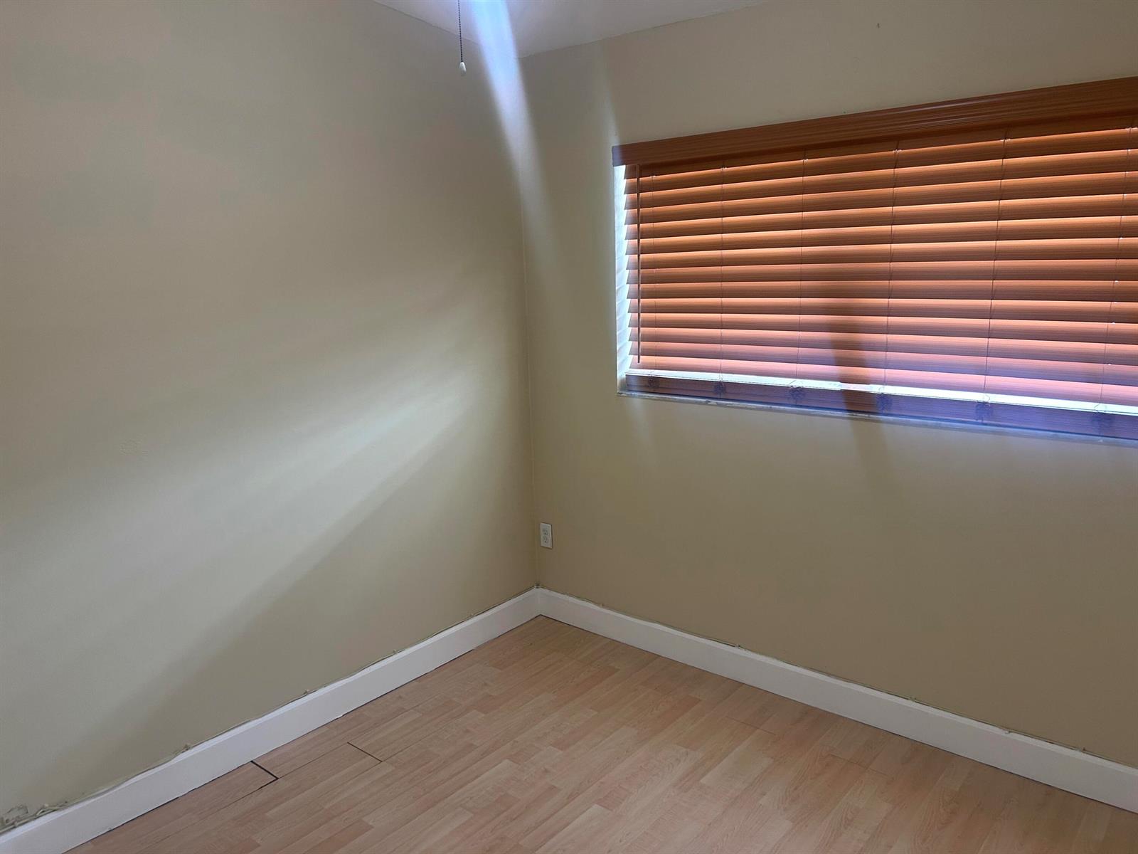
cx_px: 569
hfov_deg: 67.3
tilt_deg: -11.6
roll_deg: +2.6
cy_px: 427
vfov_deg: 53.1
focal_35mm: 26
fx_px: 855
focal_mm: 5.7
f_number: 1.5
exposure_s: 1/60
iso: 160
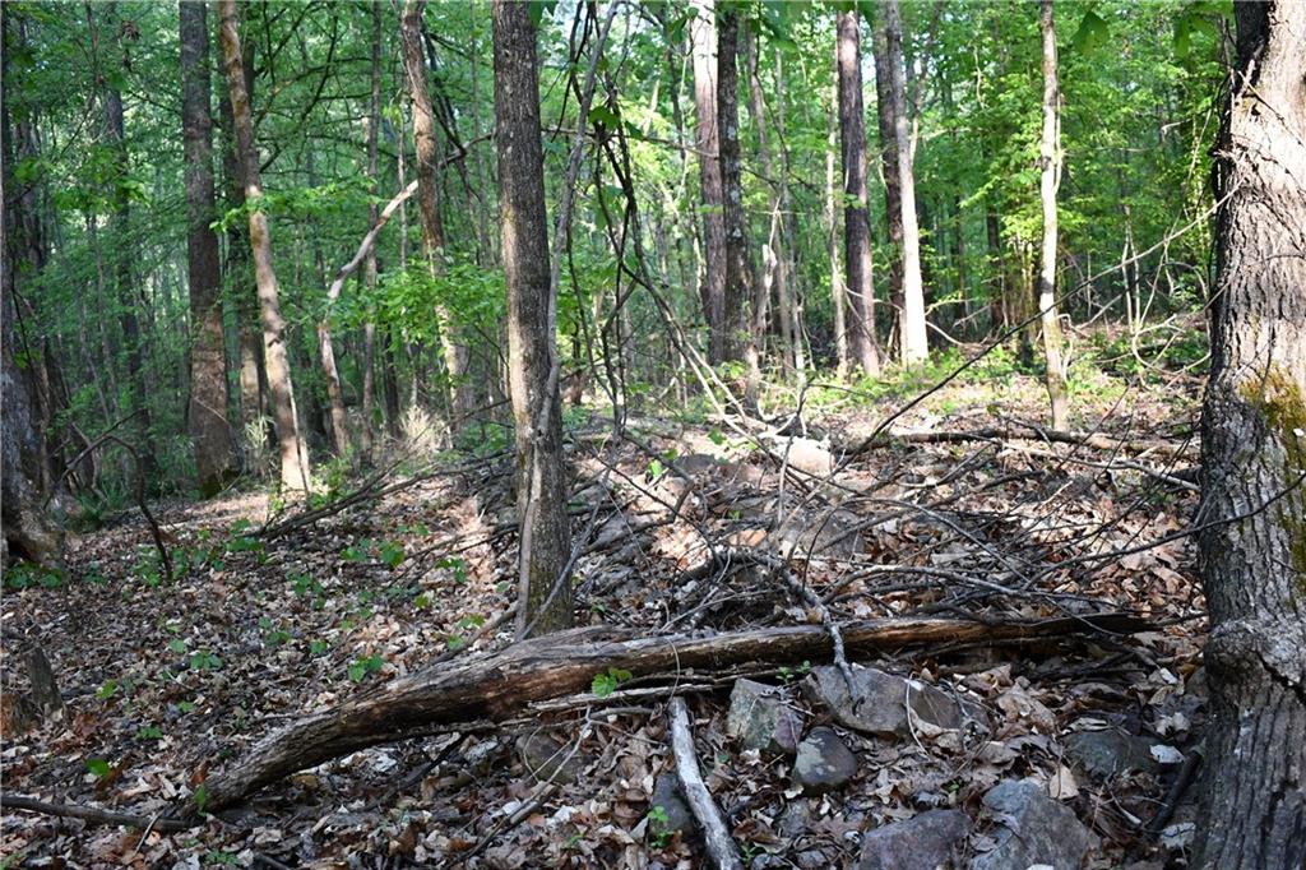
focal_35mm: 36
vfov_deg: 36.8
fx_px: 1306
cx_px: 653
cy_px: 435
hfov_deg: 53.1
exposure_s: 1/200
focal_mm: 18
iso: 800
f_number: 3.5
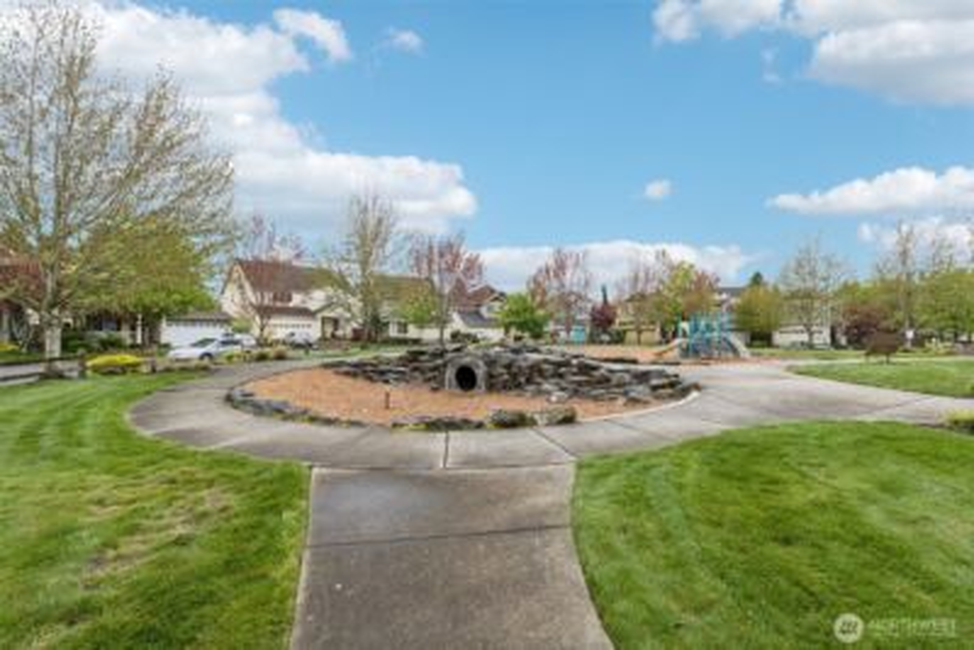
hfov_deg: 100.4
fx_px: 406
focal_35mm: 15
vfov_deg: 77.4
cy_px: 325
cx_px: 487
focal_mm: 10
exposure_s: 1/100
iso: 250
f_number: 9
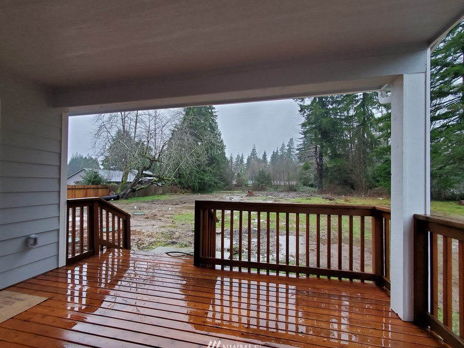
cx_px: 234
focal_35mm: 14
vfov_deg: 85.7
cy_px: 177
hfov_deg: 102.1
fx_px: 188
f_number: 2.2
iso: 125
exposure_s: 1/59
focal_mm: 1.8
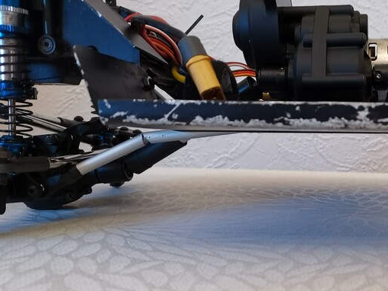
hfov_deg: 35.2
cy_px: 225
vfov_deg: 28.1
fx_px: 571
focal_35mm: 51
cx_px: 354
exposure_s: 1/33.3
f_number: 1.8
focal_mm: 4.75
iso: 320
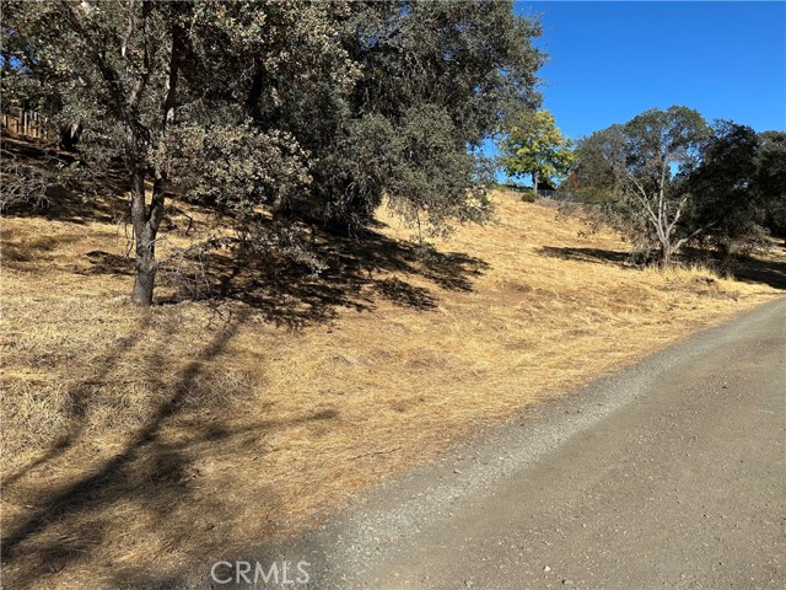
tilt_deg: -3.8
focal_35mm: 24
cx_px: 393
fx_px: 545
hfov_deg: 71.6
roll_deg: +2.8
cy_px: 295
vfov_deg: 56.8
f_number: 1.78
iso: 80
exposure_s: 1/4762
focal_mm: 6.86
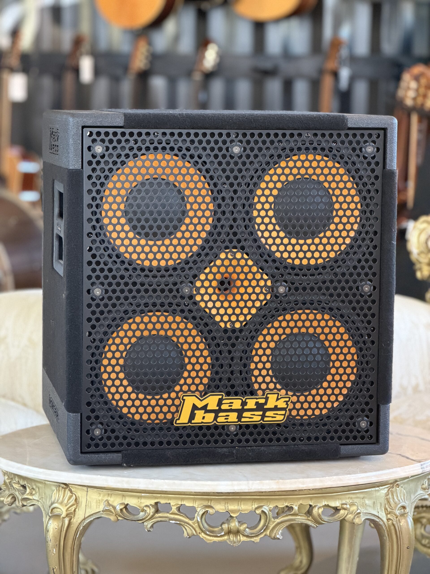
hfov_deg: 14.8
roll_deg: -1.6
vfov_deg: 19.6
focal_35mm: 100
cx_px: 215
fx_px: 1656
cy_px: 287
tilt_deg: -8.2
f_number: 2.8
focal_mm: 16.89
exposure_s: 1/58
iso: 640
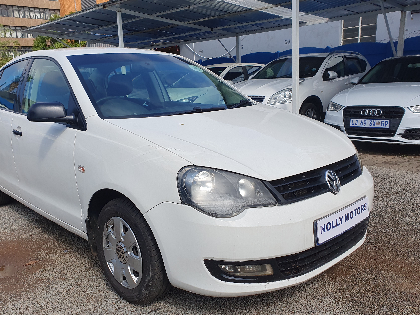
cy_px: 170
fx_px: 376
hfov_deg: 58.2
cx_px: 187
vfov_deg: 45.4
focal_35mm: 31
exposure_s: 1/2028
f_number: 2.4
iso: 50
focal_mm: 4.32
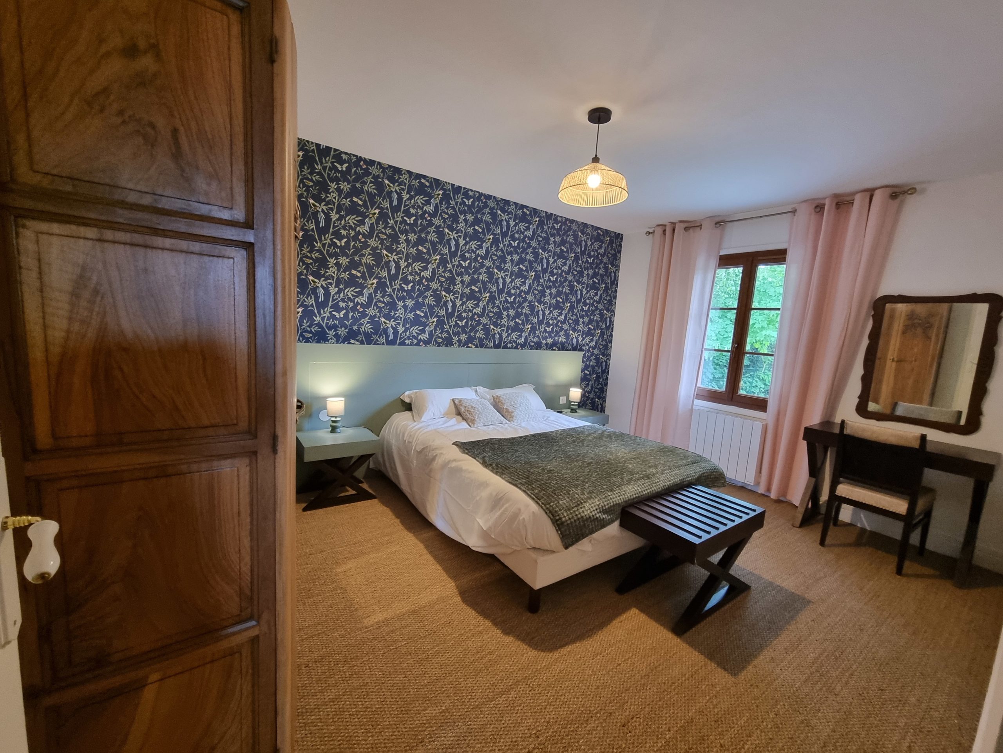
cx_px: 502
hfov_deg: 106.2
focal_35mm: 13
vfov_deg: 89.9
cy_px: 376
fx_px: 377
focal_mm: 2.2
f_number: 2.2
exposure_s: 1/33
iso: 400
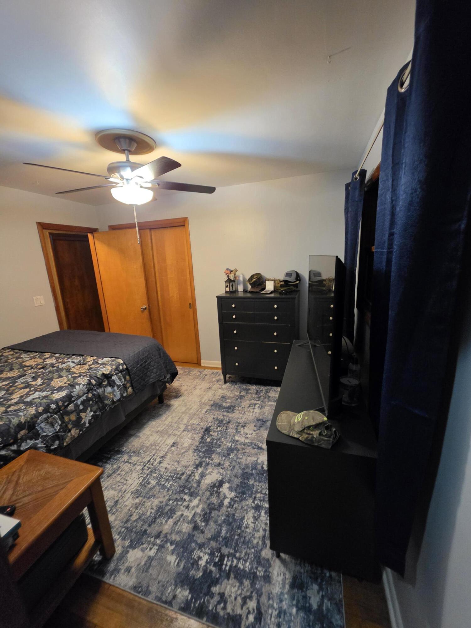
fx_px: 236
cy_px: 314
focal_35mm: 13
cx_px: 236
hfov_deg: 89.9
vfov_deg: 106.2
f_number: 1.9
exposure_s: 1/60
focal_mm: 2.2
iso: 500
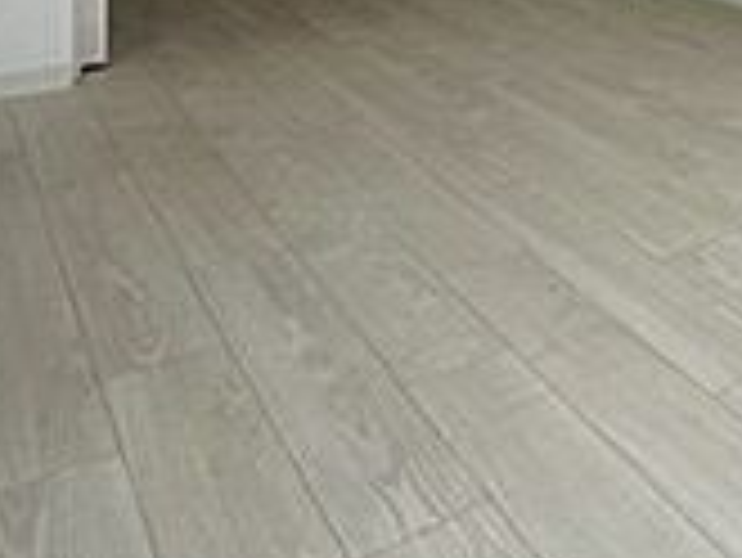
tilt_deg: -0.6
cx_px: 958
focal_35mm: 51
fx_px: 1094
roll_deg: -0.9
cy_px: -234
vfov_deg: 23.8
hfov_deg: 30.0
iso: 125
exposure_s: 1/120
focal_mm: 2.22
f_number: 2.2
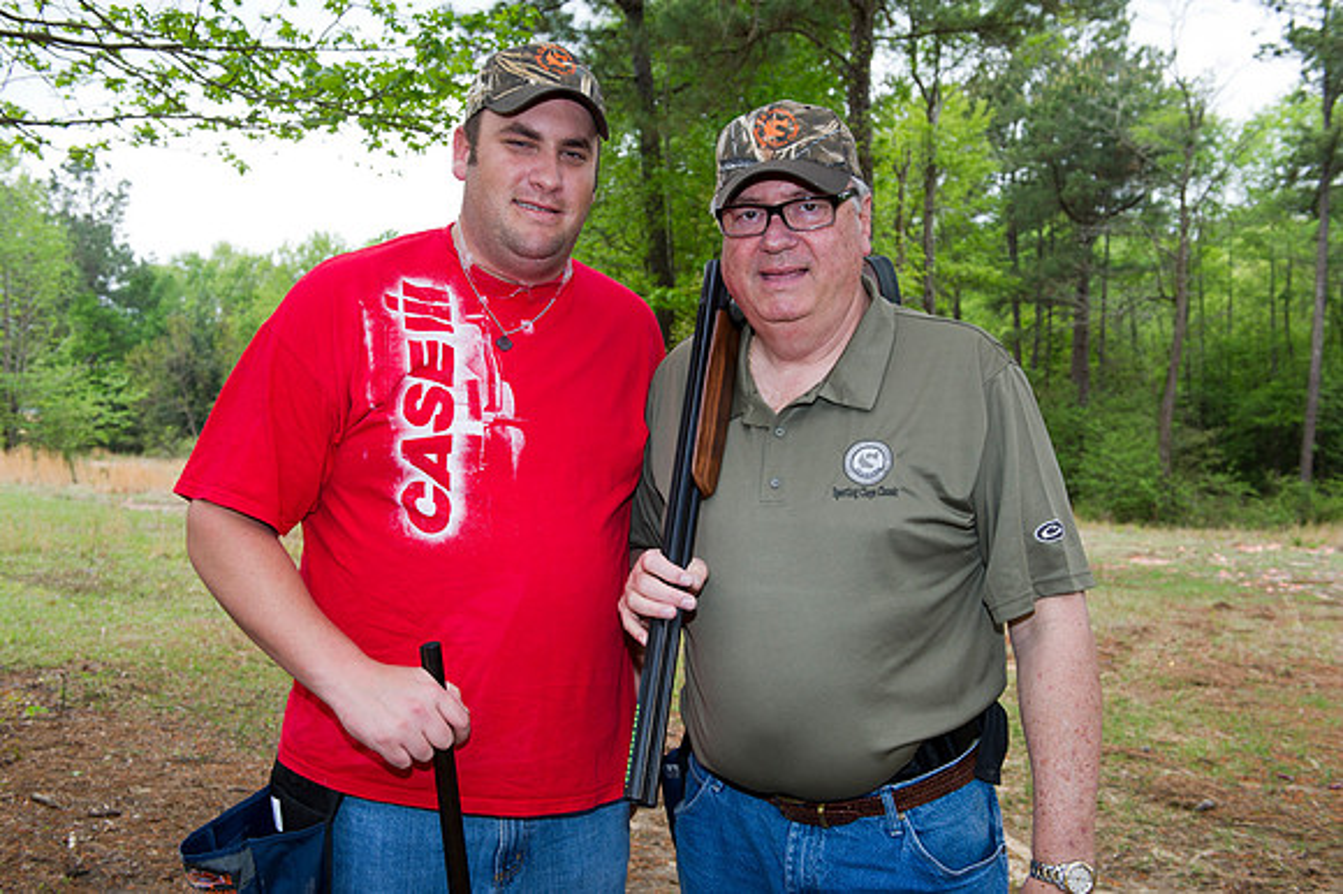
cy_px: 447
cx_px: 672
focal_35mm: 36
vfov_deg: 36.8
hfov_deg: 53.2
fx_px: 1342
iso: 400
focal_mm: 36
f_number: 6.3
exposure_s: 1/200
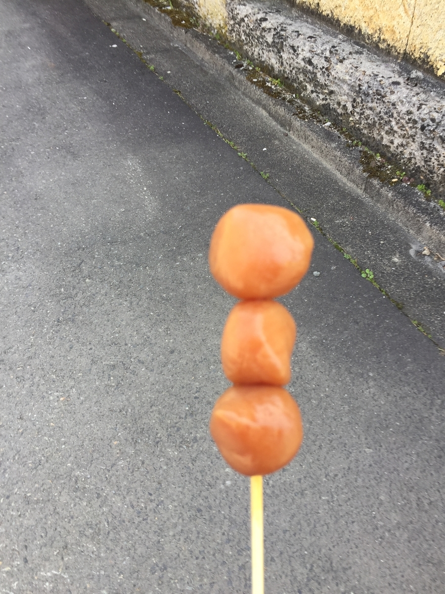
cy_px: 297
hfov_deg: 48.2
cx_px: 222
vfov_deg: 61.7
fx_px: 497
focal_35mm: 29
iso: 32
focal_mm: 4.15
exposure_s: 1/131
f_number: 2.2
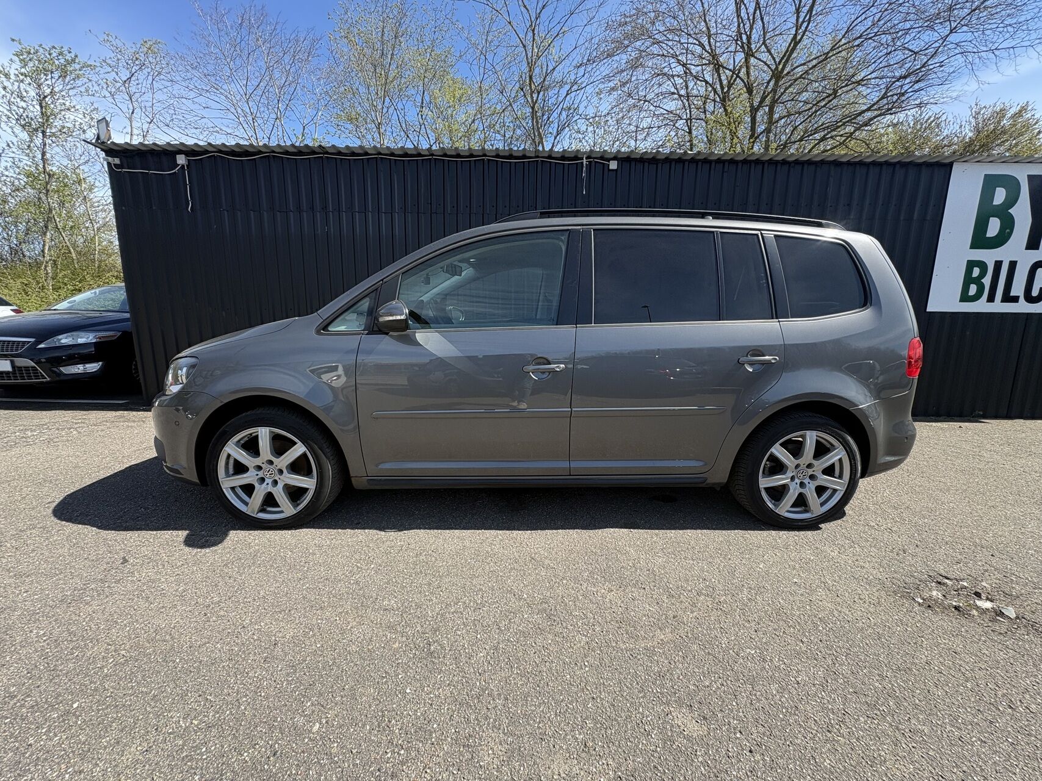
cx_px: 521
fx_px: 421
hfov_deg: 102.1
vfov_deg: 85.7
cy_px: 390
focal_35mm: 14
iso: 64
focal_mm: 2.22
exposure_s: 1/956
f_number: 2.2
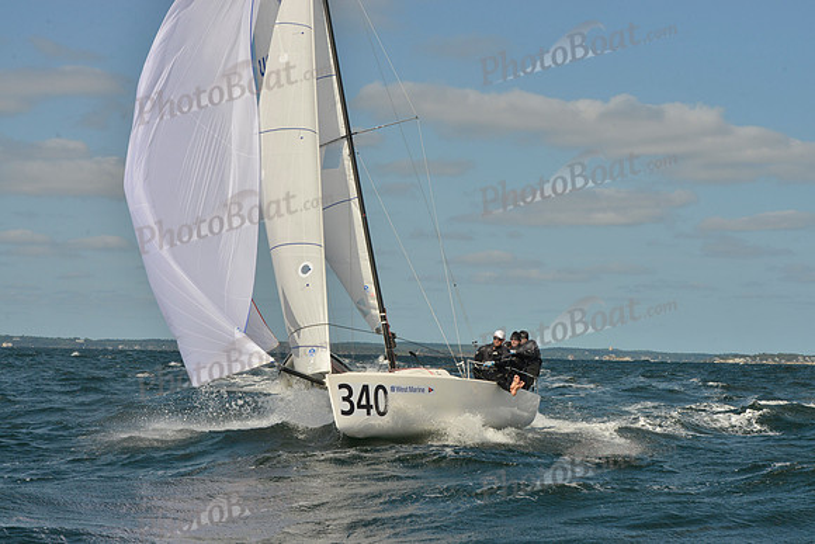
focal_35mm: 80
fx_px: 1811
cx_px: 408
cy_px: 272
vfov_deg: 17.1
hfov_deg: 25.4
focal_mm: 80
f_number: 14
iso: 400
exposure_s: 1/1000
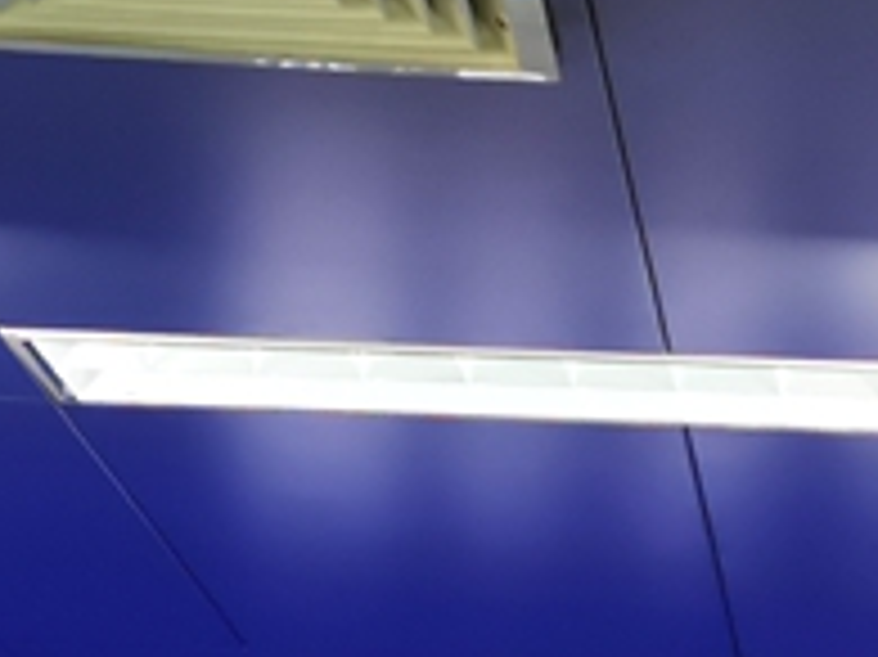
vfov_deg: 7.0
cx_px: 1612
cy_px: 1188
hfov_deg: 9.2
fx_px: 5196
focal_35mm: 205
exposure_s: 1/100
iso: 125
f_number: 1.6
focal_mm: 5.56
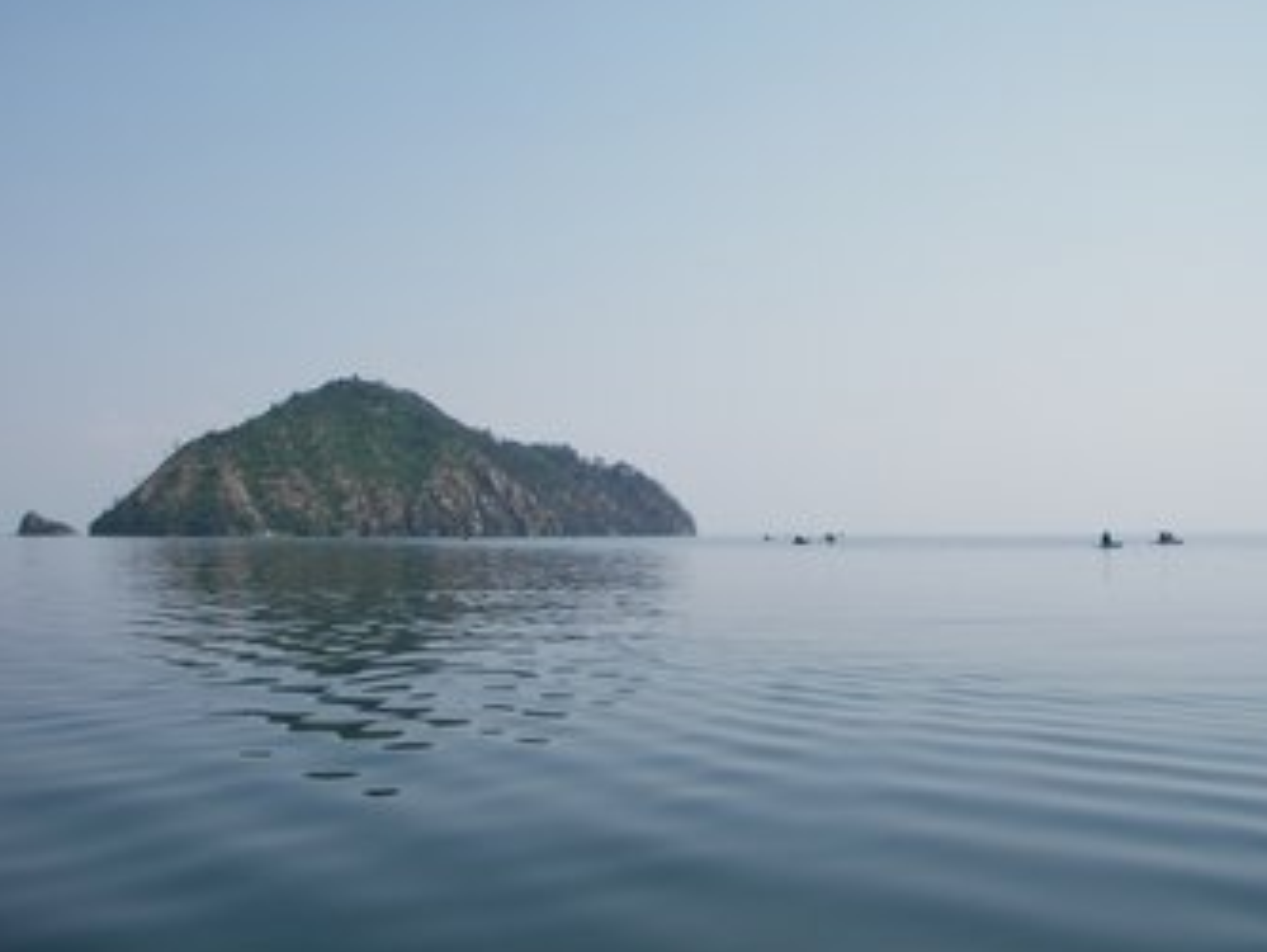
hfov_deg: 46.8
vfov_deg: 36.0
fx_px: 1465
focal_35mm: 40
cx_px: 632
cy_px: 463
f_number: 6.6
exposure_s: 1/250
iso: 50
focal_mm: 6.3
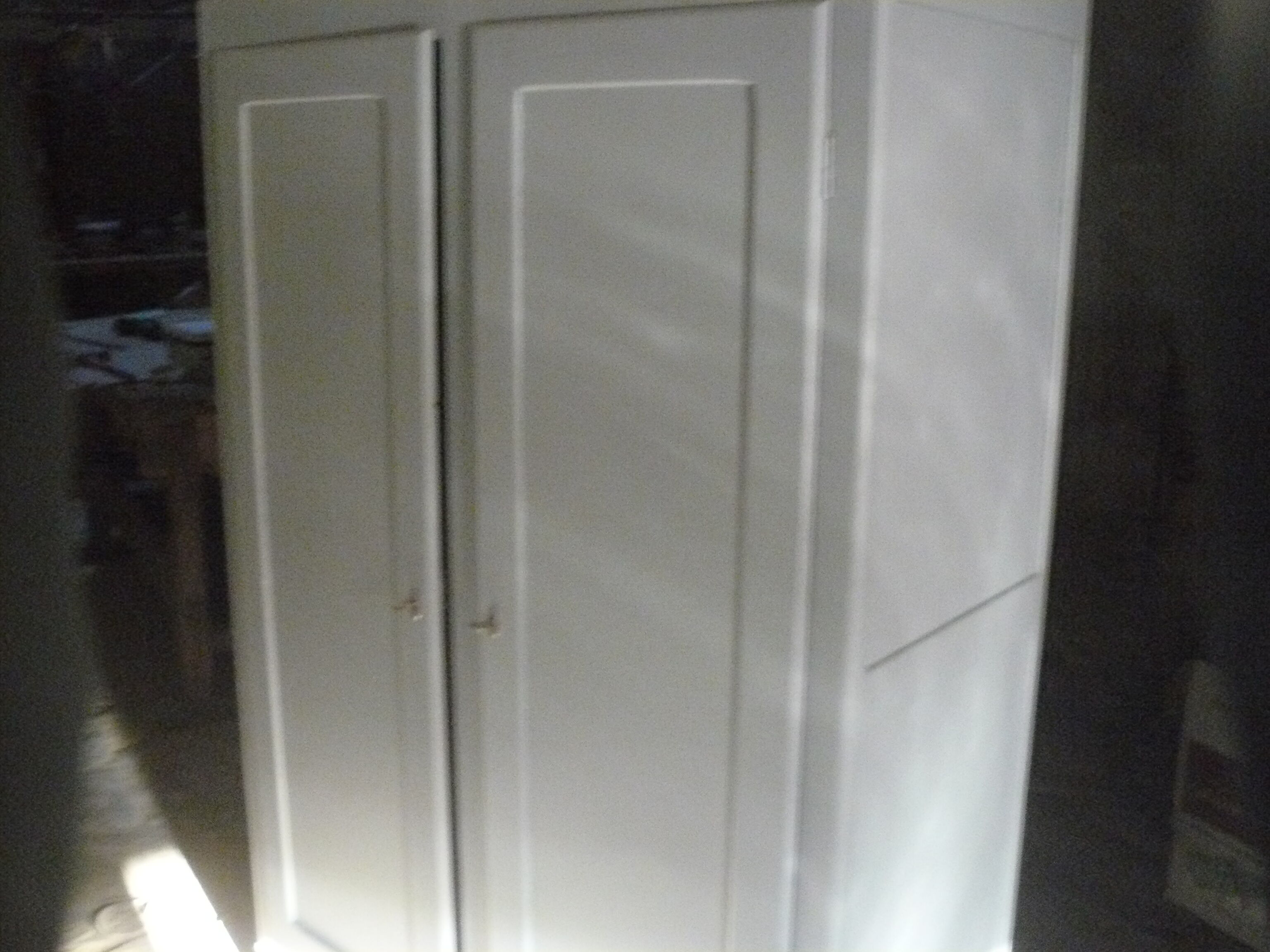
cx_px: 635
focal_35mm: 36
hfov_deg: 51.4
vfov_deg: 39.7
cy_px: 476
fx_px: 1321
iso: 800
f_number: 2.8
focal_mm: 6
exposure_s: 1/15
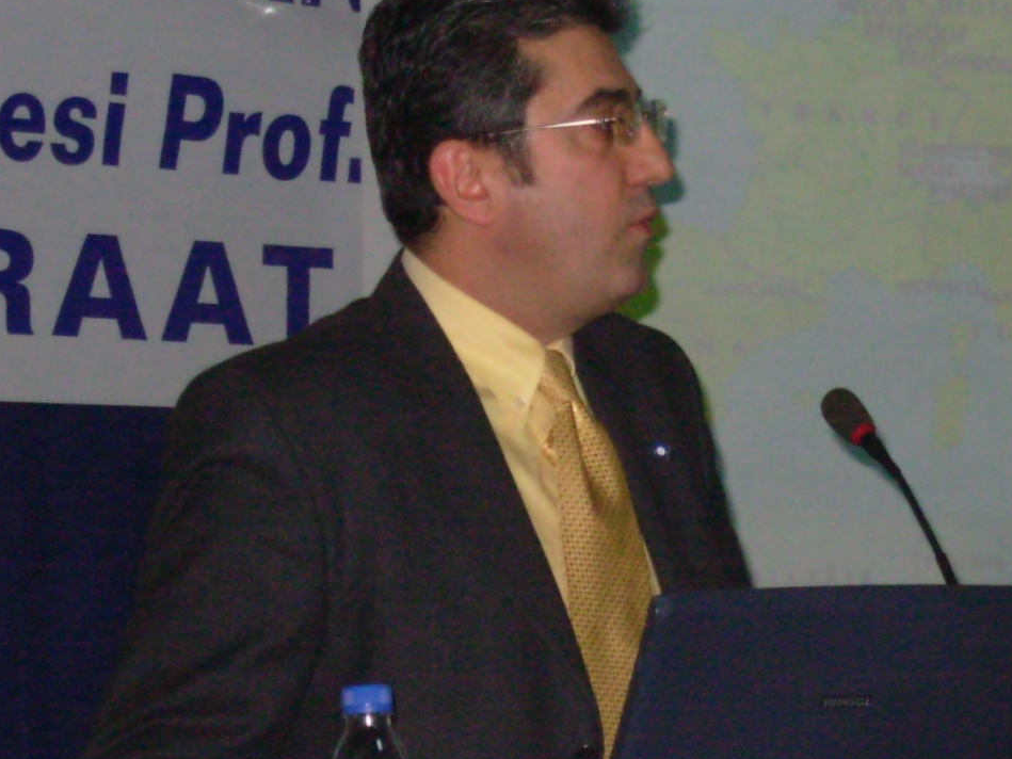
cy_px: 676
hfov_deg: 11.1
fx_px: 5175
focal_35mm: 177
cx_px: 809
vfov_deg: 8.4
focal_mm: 13.5
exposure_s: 1/215
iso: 200
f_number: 3.7
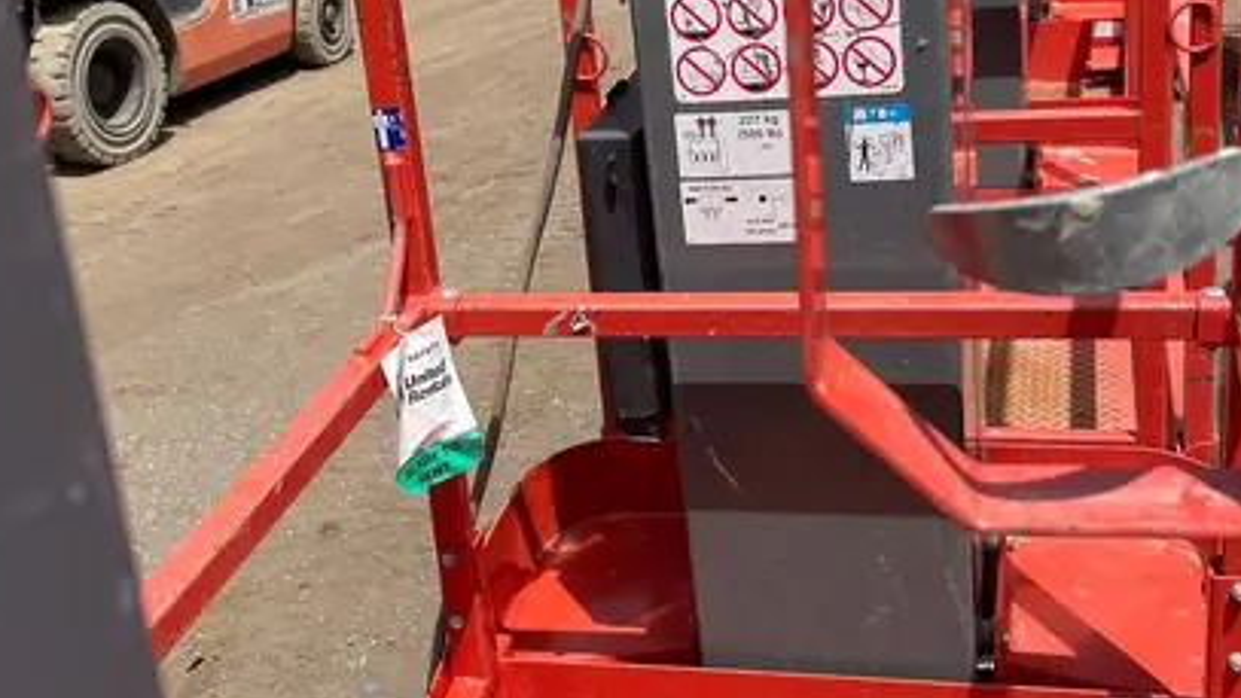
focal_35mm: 51
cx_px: 601
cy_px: 282
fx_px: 1678
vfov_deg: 23.5
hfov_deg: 40.6
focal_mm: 4.2
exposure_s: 1/3610
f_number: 1.6
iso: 32
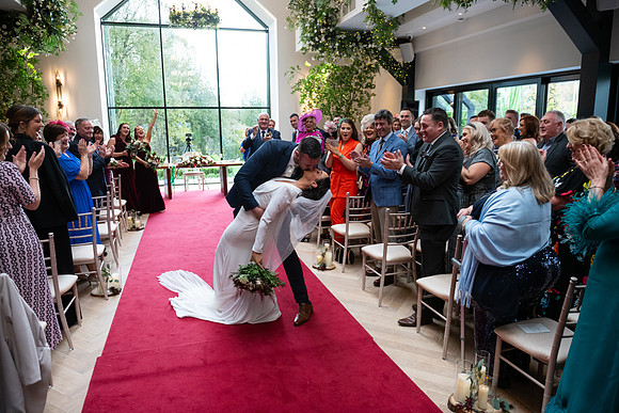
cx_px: 310
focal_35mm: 24
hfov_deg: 73.7
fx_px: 413
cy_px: 206
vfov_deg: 53.2
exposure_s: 1/160
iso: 800
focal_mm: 24
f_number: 3.5
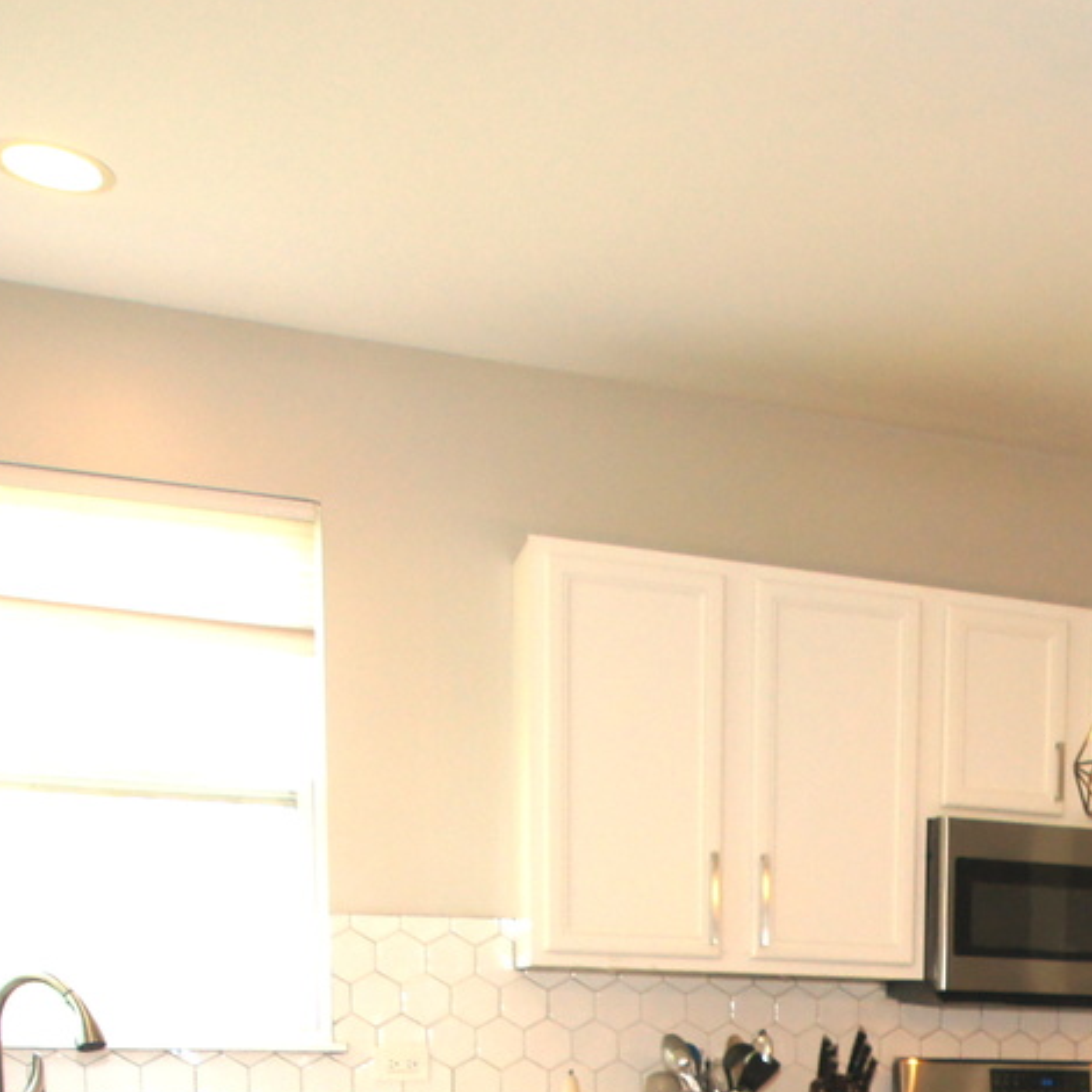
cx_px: 1147
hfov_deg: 31.7
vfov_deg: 30.7
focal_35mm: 48
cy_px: 1243
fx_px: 1730
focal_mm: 11
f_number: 4.5
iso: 640
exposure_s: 1/160
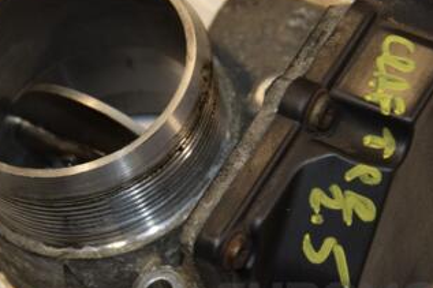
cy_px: 121
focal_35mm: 199
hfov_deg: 10.3
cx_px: 193
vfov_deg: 6.9
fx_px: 2392
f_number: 6.3
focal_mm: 70
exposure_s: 1/200
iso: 800
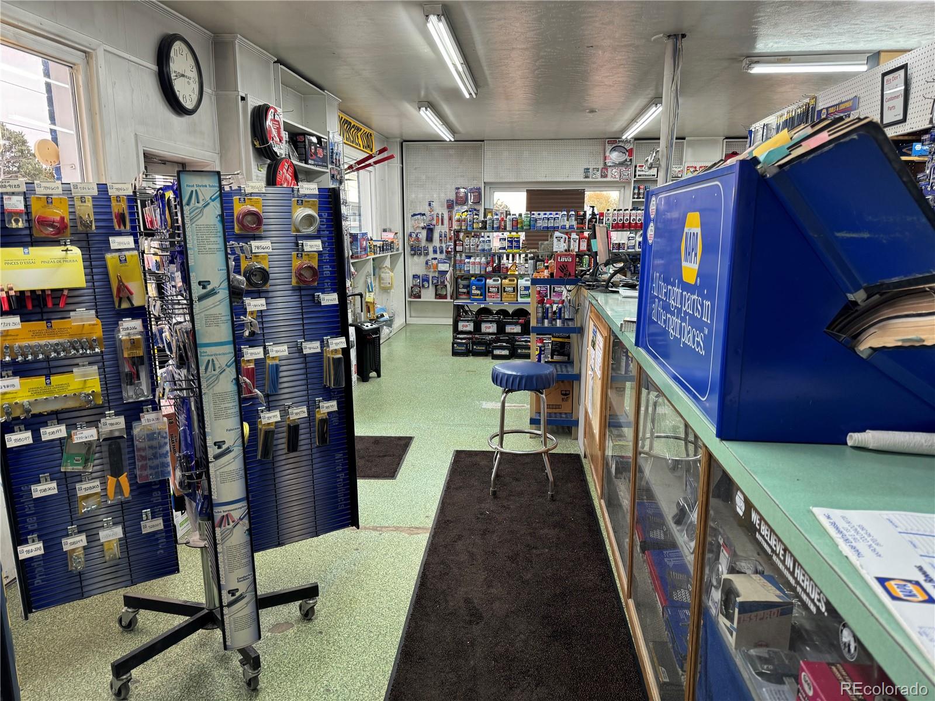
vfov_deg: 56.8
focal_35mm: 24
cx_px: 468
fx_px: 648
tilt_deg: -11.6
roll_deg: -0.8
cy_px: 350
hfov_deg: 71.6
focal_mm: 6.76
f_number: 1.78
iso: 125
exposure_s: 1/60
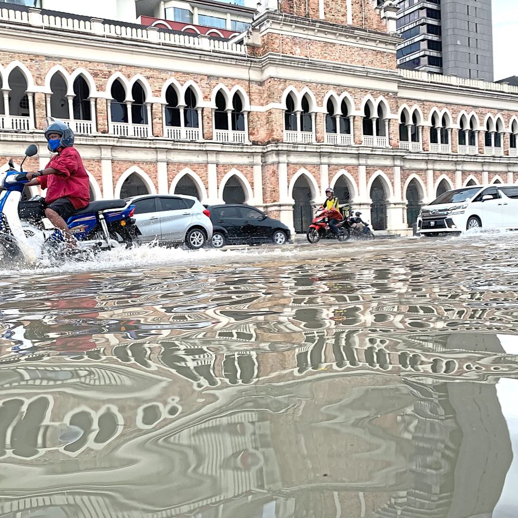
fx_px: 525
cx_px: 210
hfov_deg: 52.2
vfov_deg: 52.5
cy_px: 260
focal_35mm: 31
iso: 25
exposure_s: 1/263
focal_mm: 4.25
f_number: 1.8
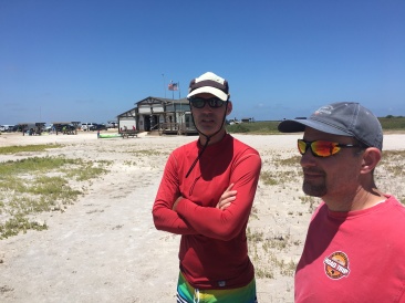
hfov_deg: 61.7
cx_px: 202
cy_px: 152
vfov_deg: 48.2
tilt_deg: -5.7
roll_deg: +1.7
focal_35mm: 29
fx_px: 339
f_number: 2.2
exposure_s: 1/2481
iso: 25
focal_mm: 4.15
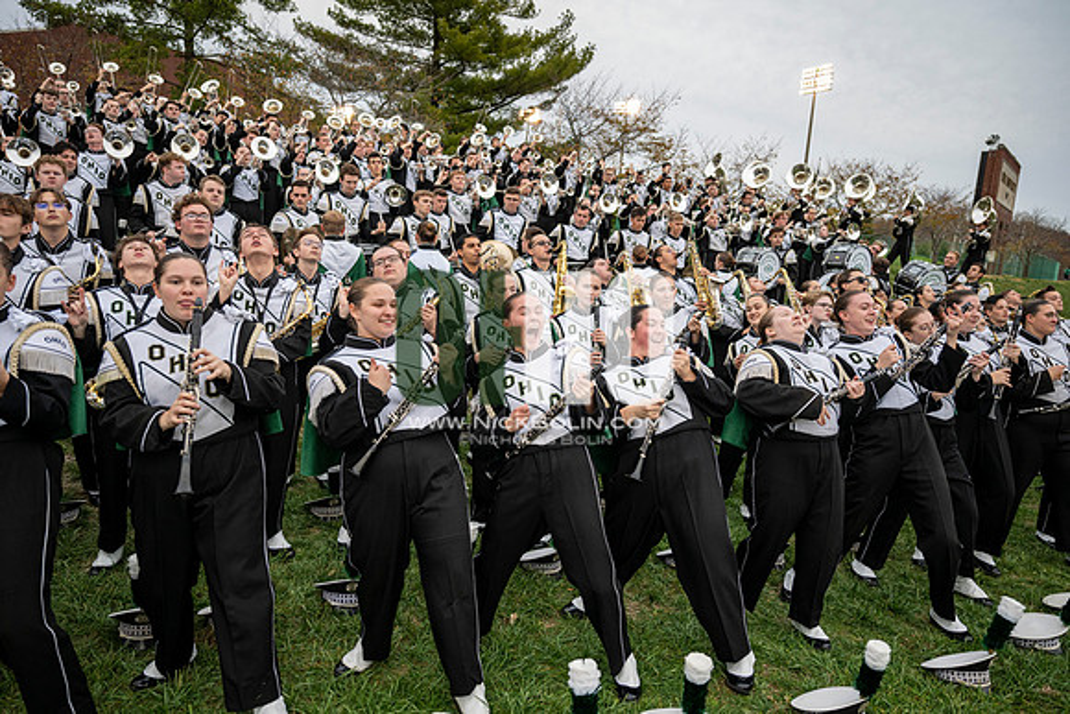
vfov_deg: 53.2
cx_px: 535
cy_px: 357
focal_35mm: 24
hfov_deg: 73.7
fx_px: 713
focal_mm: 24
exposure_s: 1/500
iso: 640
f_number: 2.8
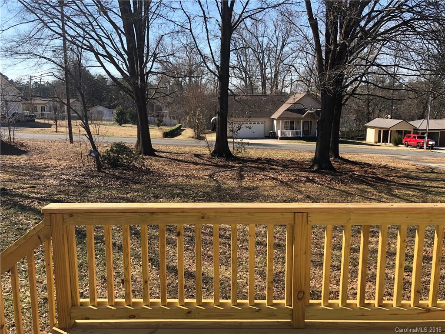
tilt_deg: -9.4
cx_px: 222
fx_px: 360
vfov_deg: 49.7
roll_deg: -0.4
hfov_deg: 63.4
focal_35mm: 28
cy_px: 167
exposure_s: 1/923
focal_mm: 3.99
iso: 20
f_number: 1.8
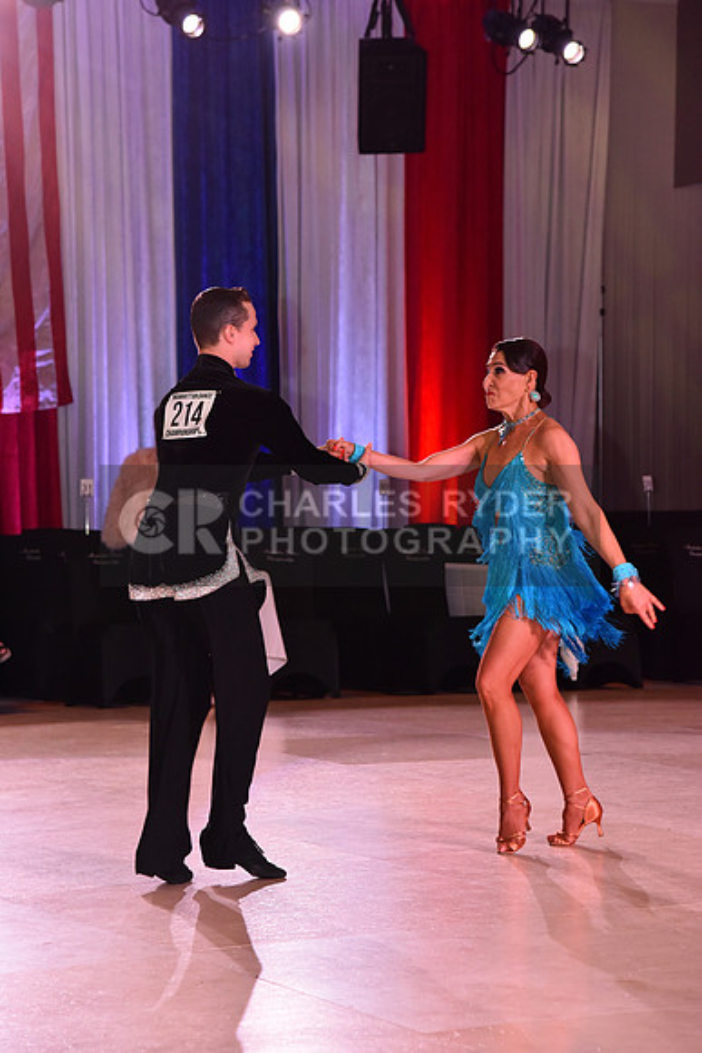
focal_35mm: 98
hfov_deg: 14.0
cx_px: 351
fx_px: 2865
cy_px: 526
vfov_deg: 20.8
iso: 2500
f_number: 6.3
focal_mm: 98
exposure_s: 1/320
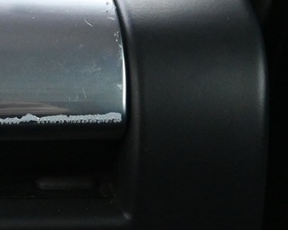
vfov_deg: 11.1
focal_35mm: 137
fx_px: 1169
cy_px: 273
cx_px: -50
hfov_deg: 13.7
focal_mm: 19.5
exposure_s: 1/13
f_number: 3.8
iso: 3200
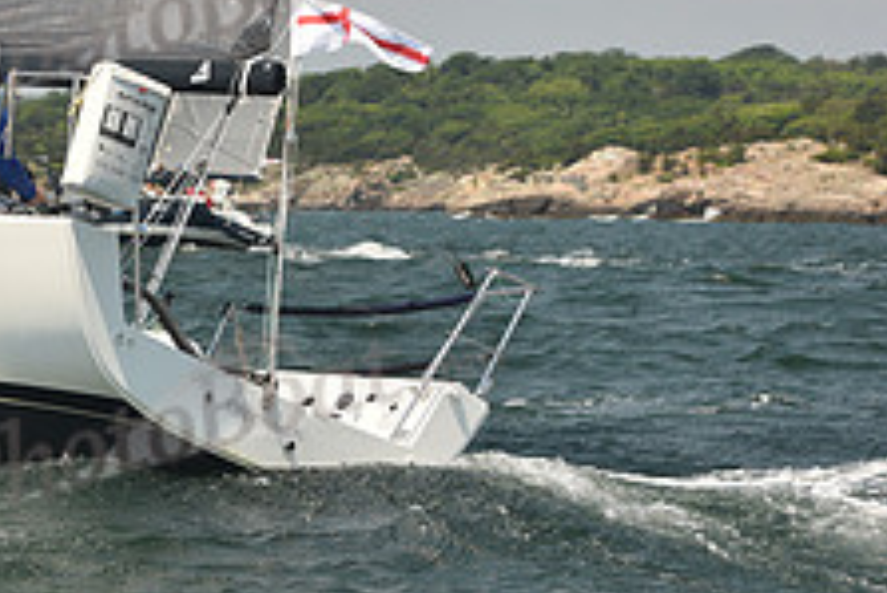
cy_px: 265
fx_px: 4487
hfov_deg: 11.0
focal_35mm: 182
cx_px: -259
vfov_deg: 7.6
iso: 250
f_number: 5.6
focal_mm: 70
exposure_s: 1/640
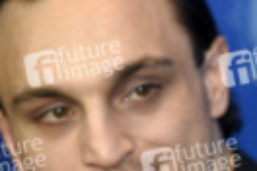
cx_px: 412
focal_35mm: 797
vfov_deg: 1.7
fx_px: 5687
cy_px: 210
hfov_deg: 2.6
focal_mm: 155
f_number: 3.2
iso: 500
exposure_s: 1/400
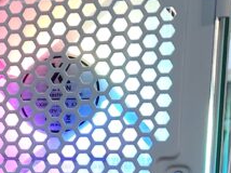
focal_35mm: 129
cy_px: 250
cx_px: -258
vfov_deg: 11.1
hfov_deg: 12.9
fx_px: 860
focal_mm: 5.4
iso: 250
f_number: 1.8
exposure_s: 1/100
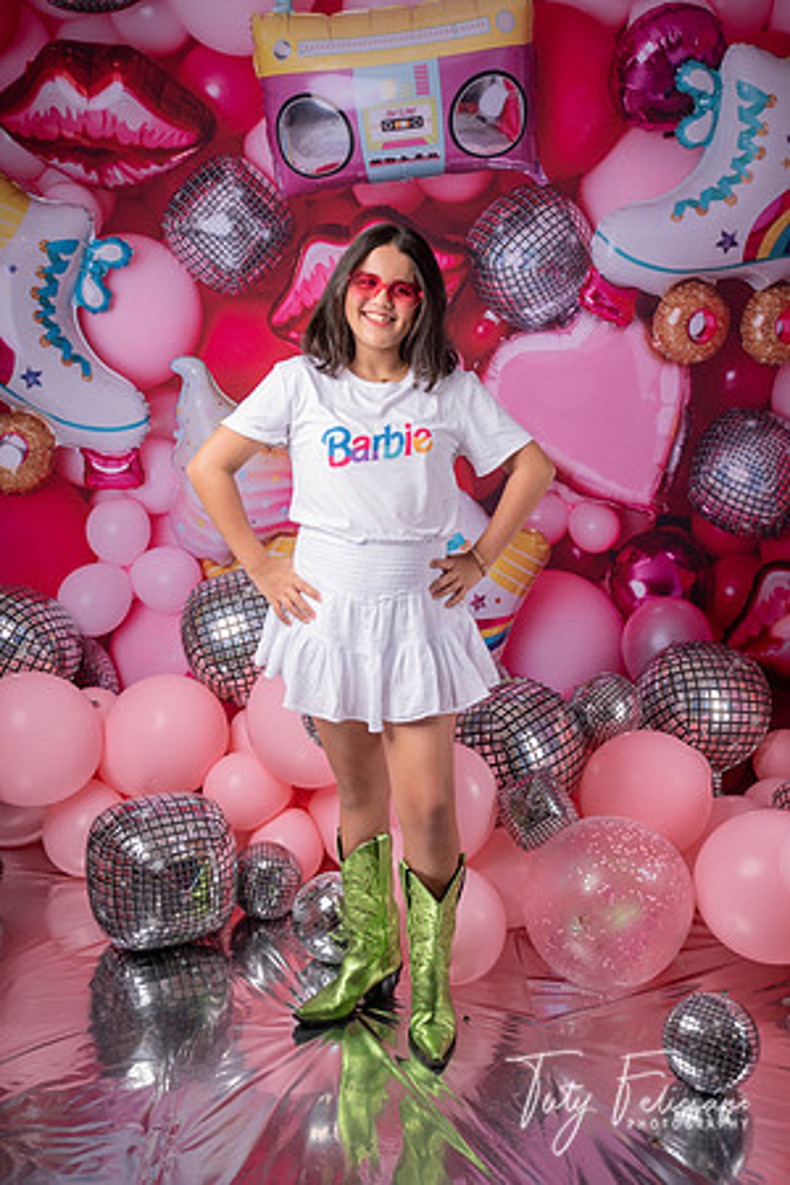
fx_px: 1284
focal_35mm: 39
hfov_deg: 34.2
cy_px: 592
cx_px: 395
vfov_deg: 49.6
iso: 125
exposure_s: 1/200
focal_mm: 39
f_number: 5
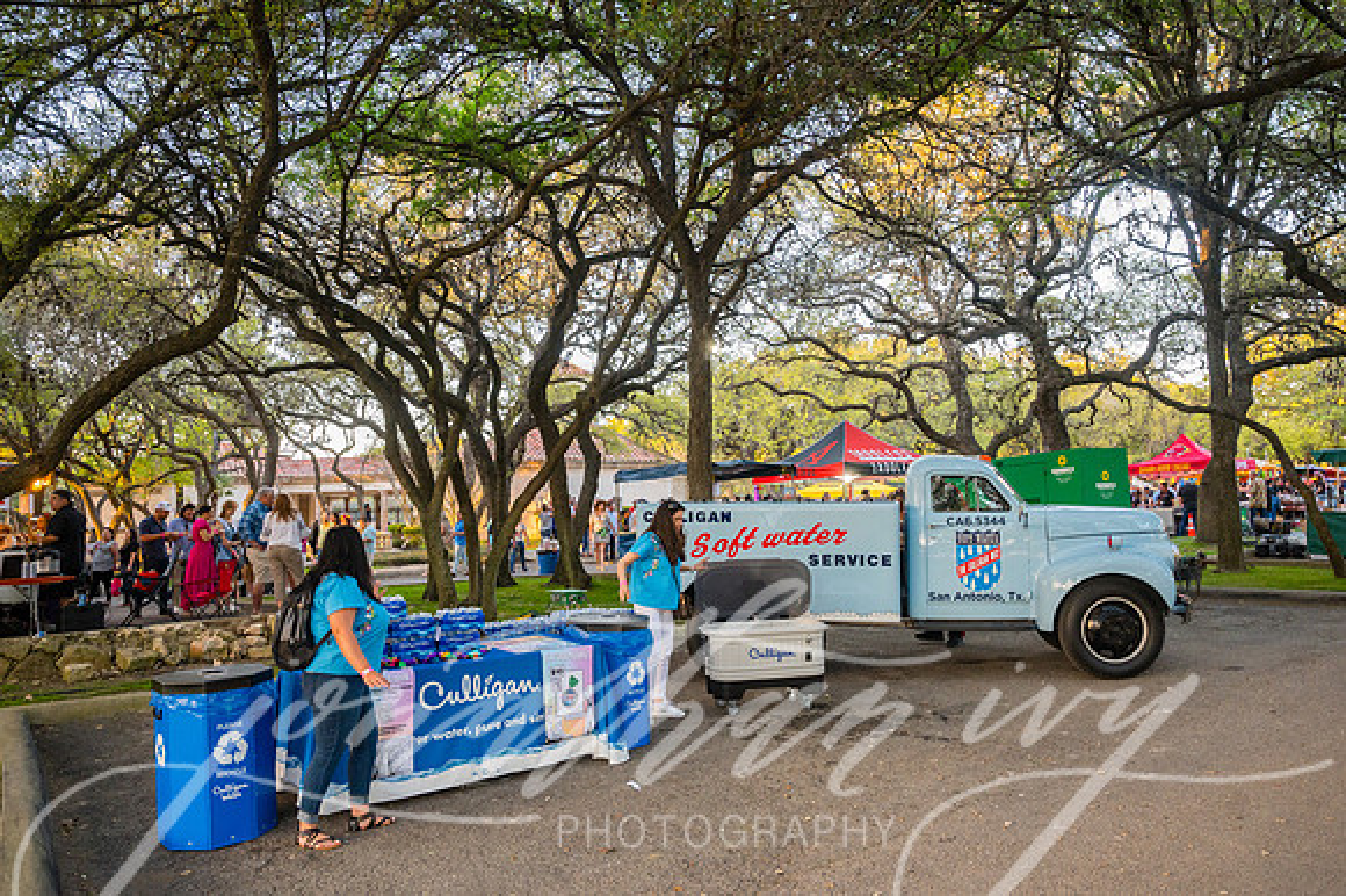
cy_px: 448
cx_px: 673
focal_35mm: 28
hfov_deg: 65.5
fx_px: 1046
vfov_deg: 46.4
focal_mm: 28
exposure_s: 1/400
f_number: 4
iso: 1600
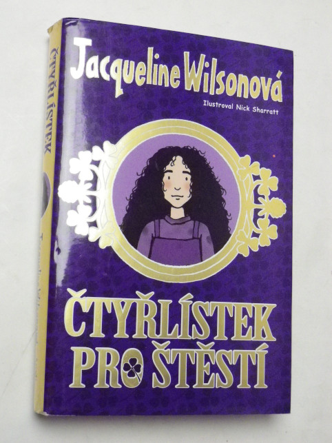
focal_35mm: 59
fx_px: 755
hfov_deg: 24.8
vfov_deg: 32.7
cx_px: 166
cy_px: 222
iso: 800
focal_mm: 10.4
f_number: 4.5
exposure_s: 1/60
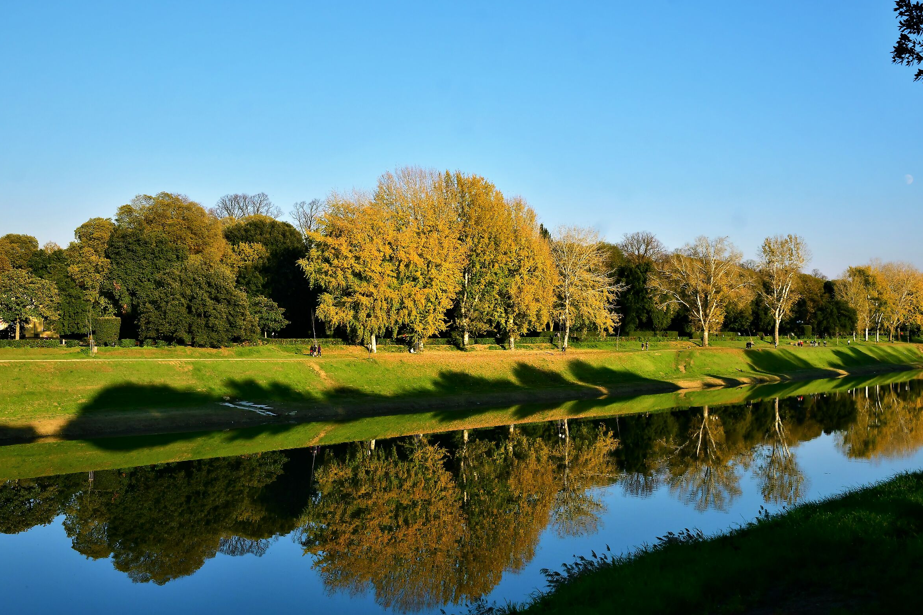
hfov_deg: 48.5
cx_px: 457
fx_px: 1025
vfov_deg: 33.4
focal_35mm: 40
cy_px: 306
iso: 400
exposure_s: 1/1600
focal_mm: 26
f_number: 7.1
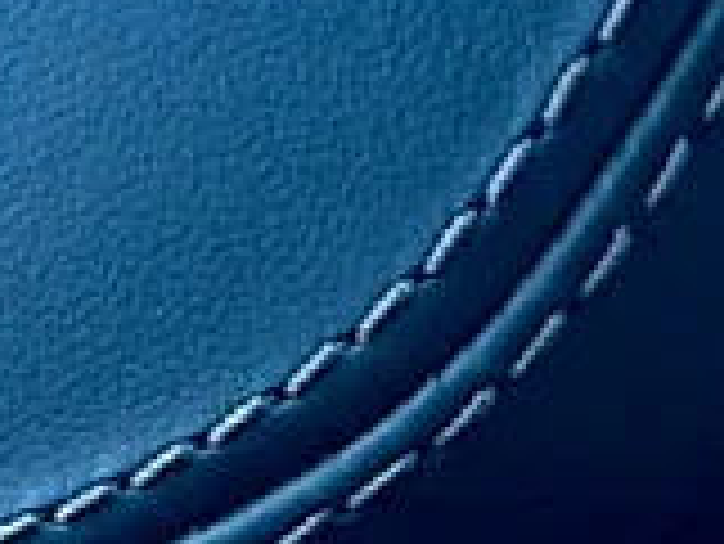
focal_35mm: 226
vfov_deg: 6.4
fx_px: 4730
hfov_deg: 8.6
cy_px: -537
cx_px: -319
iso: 50
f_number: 1.78
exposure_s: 1/203
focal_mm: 6.86
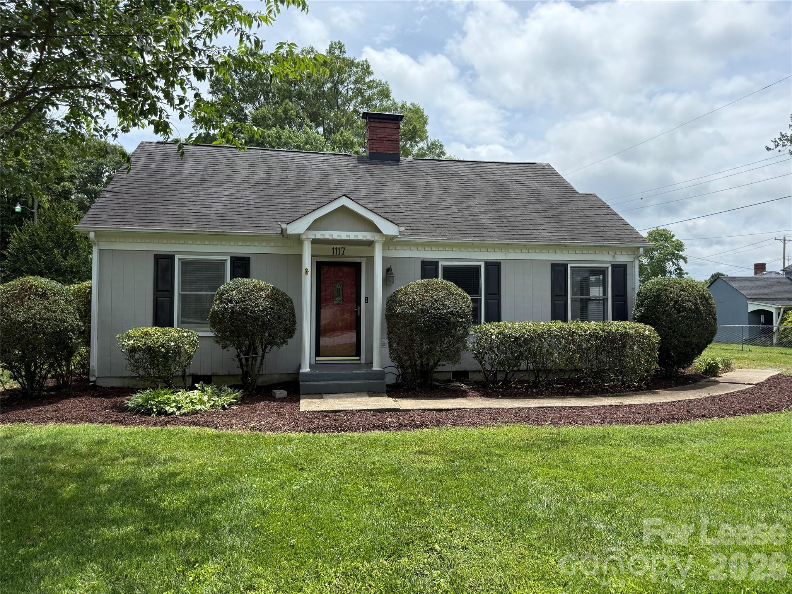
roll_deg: -0.4
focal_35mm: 24
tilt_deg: +1.6
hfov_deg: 71.6
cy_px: 297
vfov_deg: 56.8
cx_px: 396
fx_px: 549
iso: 100
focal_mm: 6.76
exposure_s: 1/3953
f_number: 1.78
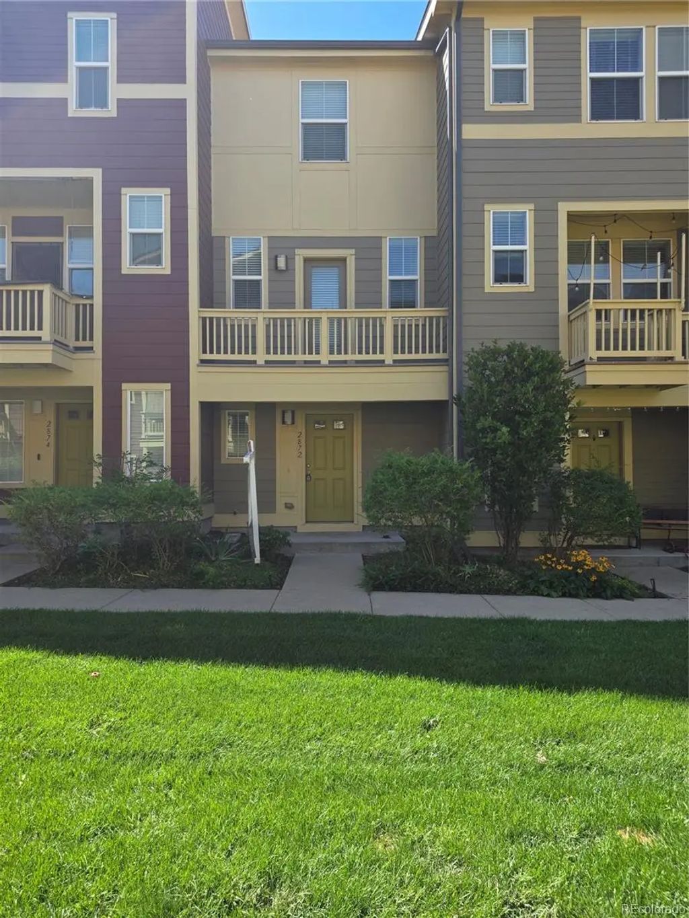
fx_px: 610
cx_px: 344
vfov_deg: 73.9
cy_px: 459
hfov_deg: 58.9
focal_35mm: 23
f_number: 1.7
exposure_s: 1/1957
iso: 80
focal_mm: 6.25
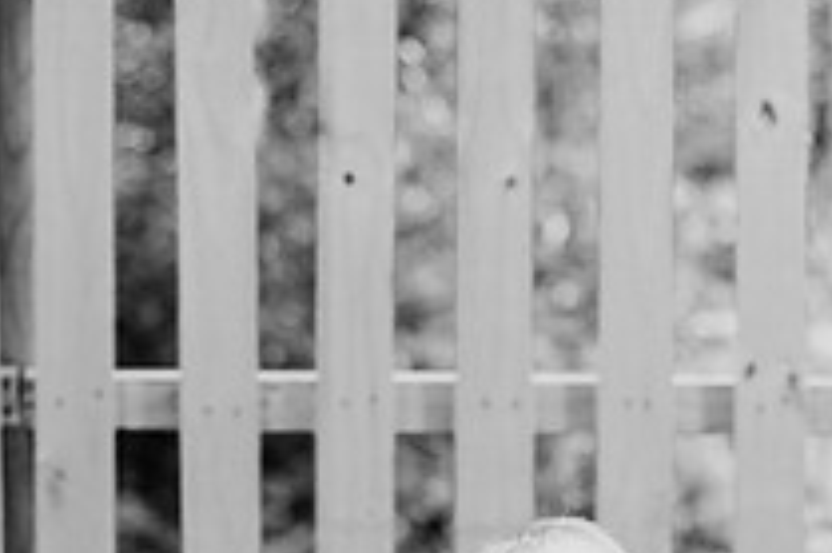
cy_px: 507
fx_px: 3741
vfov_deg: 8.4
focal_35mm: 162
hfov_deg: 12.6
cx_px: 635
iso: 200
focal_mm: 50
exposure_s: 1/1000
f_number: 2.2
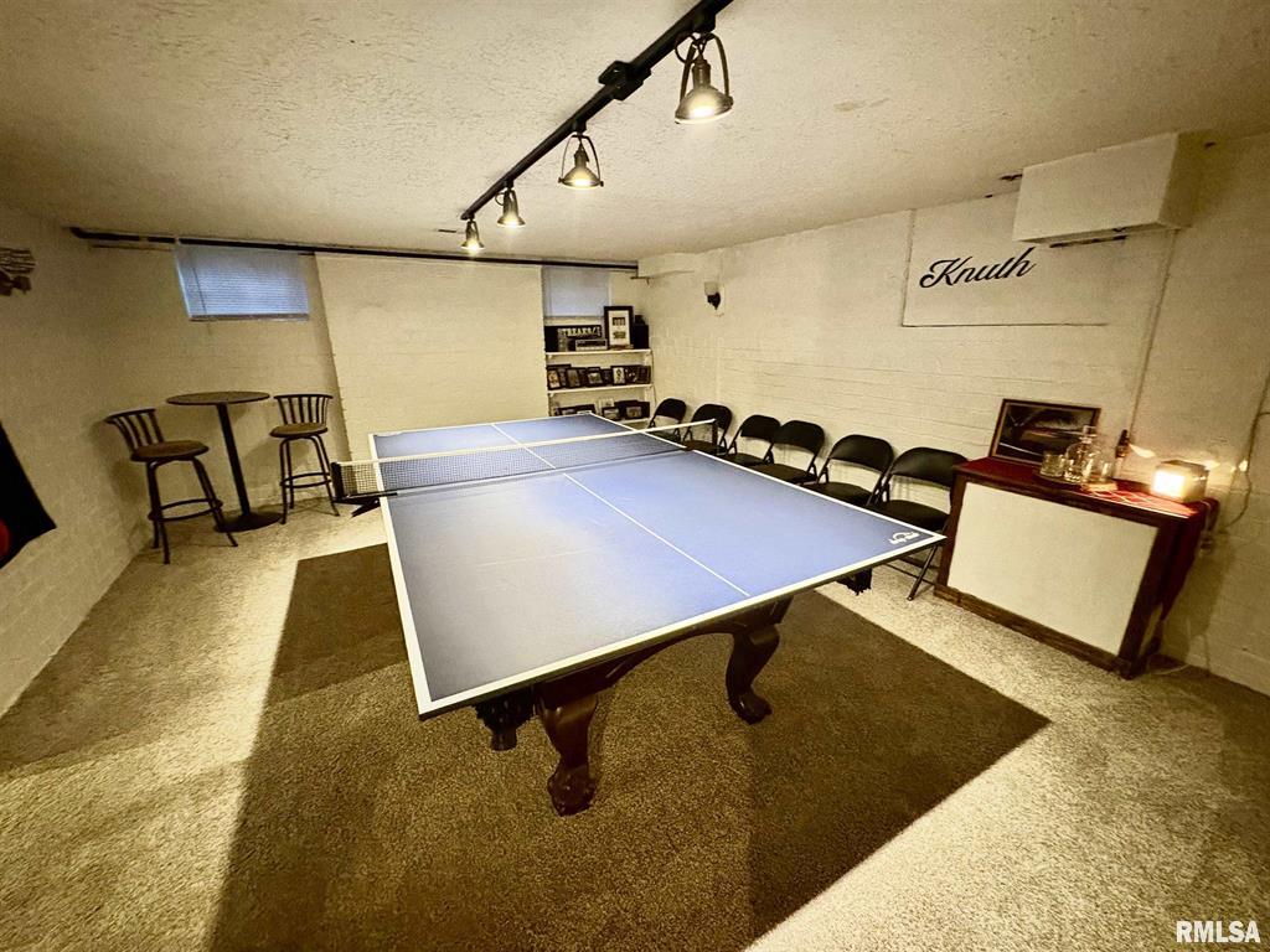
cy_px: 476
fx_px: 514
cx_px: 635
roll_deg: +0.7
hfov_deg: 102.1
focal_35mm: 14
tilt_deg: -16.2
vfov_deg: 85.7
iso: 640
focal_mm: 2.22
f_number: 2.2
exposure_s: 1/40
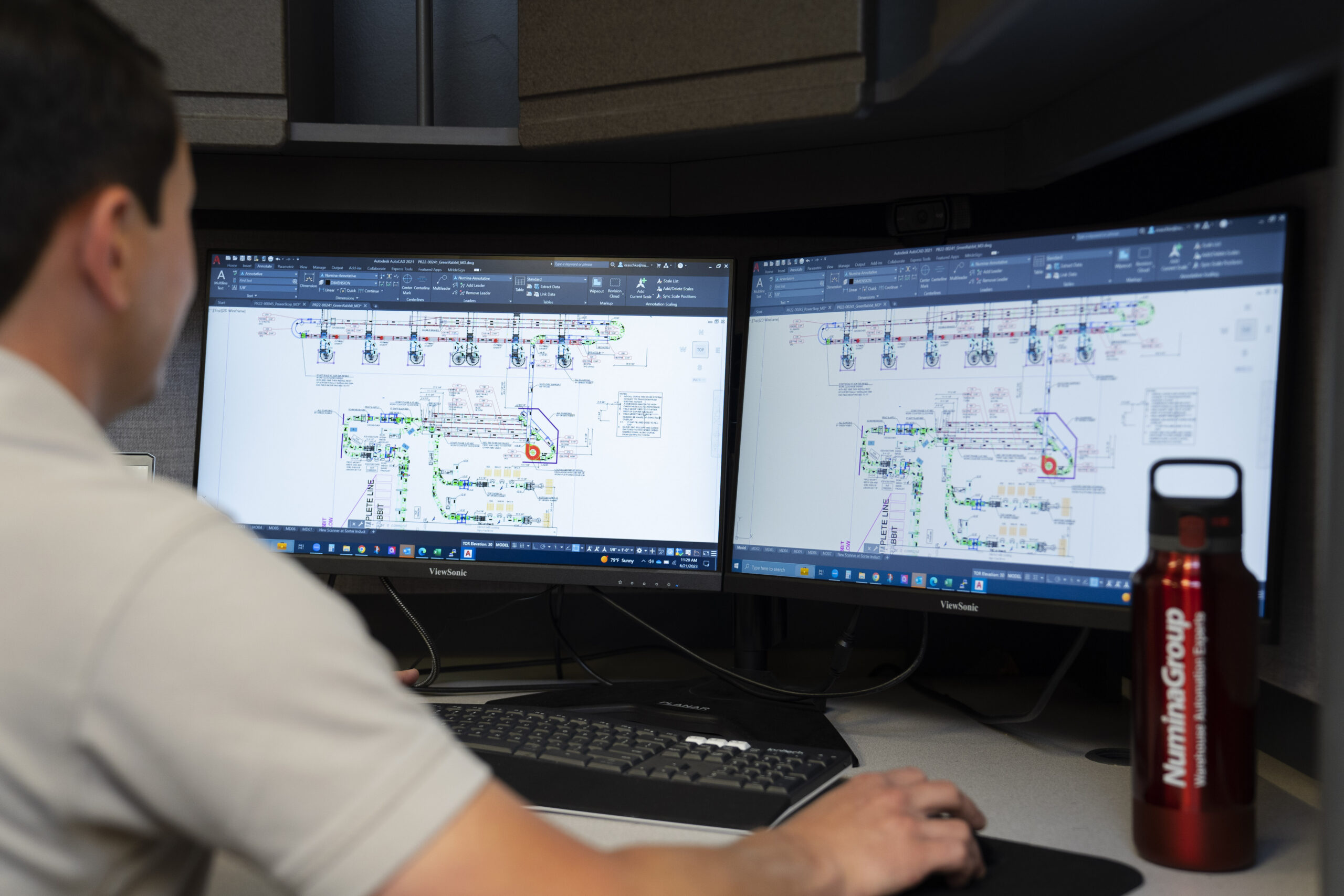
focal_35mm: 48
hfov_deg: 41.1
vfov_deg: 28.1
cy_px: 448
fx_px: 1792
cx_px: 672
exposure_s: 1/160
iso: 800
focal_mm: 48
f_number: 2.8
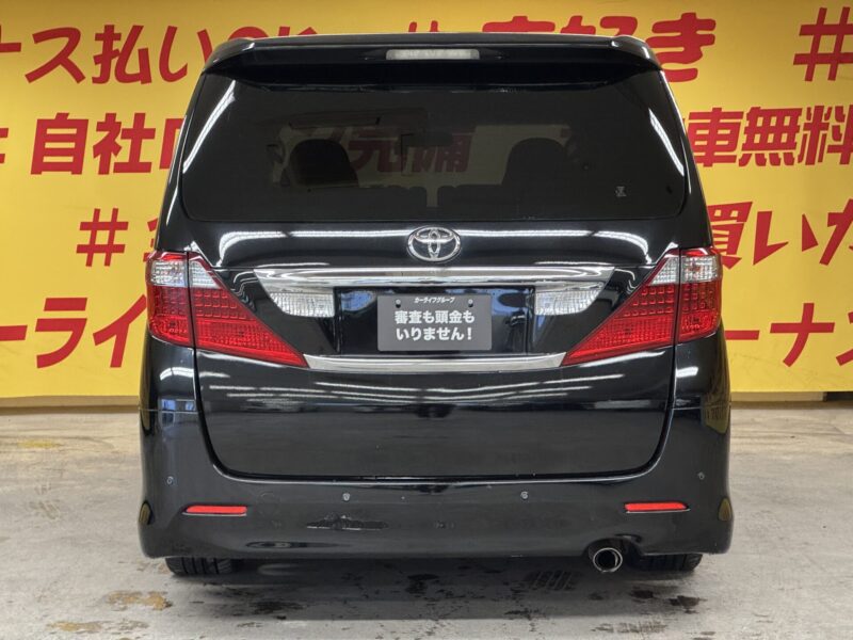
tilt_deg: -1.3
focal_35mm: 77
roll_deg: +2.2
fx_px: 1897
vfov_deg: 19.1
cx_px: 426
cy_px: 320
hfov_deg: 25.3
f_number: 2.8
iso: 320
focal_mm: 9
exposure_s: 1/50
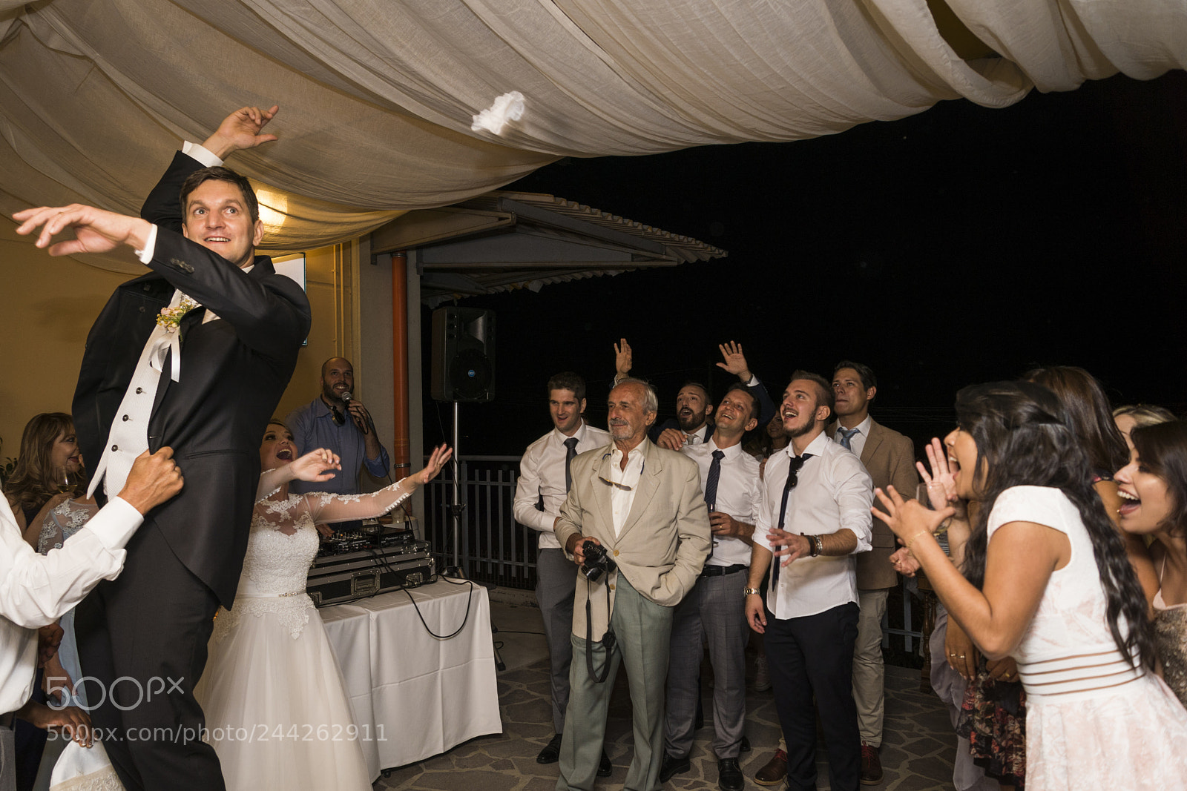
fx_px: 791
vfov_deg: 53.1
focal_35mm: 24
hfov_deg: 73.7
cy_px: 396
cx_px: 594
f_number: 3.5
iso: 200
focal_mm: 16
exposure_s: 1/60
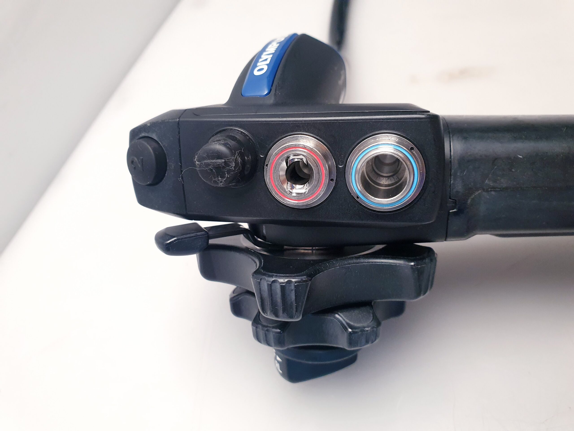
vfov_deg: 53.1
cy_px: 216
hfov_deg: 67.3
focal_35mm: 26
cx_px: 287
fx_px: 431
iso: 200
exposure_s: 1/100
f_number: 2.4
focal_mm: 4.3
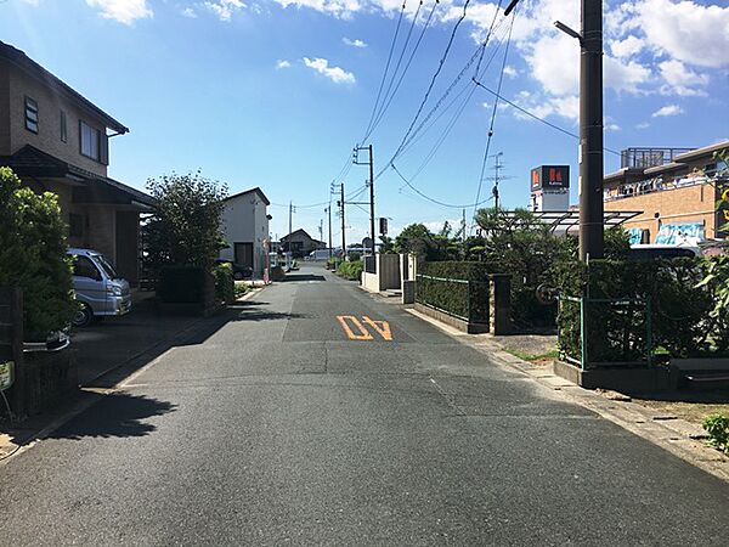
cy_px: 274
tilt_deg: +0.5
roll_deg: -0.3
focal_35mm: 29
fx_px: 611
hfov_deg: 61.7
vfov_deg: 48.2
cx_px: 364
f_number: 2.2
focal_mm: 4.15
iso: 25
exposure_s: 1/1748
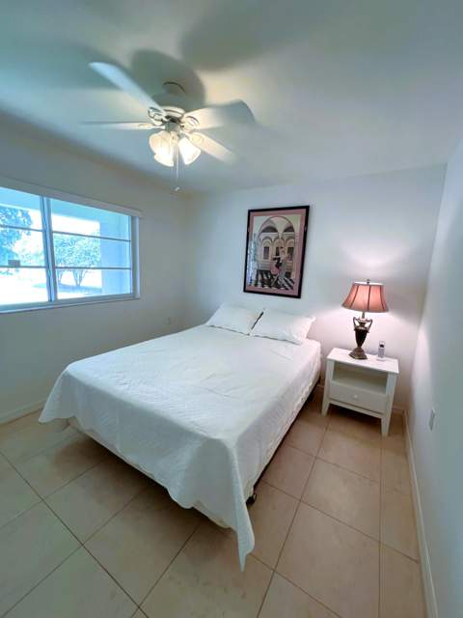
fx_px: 232
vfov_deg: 106.2
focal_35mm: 13
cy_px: 309
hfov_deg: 89.9
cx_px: 232
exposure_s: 1/120
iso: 200
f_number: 1.8
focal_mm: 1.57
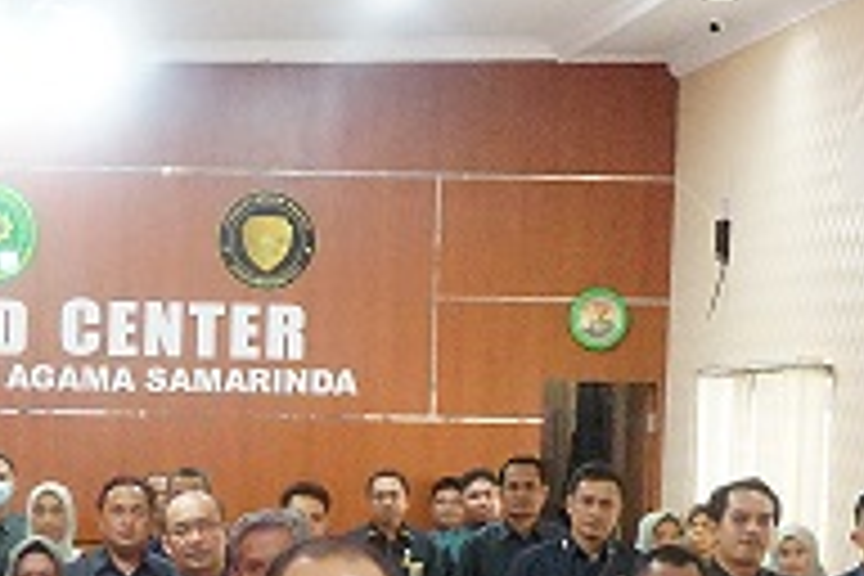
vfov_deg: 11.5
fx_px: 2808
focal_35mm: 117
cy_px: 702
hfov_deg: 17.2
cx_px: 63
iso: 10000
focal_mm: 30
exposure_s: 1/125
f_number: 5.6
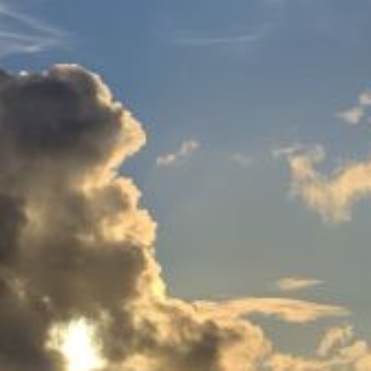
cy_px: 331
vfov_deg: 10.6
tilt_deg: +5.4
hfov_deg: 10.4
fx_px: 1989
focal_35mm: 164
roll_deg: +0.6
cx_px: -152
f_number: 2.4
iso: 16
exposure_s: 1/2179
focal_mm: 6
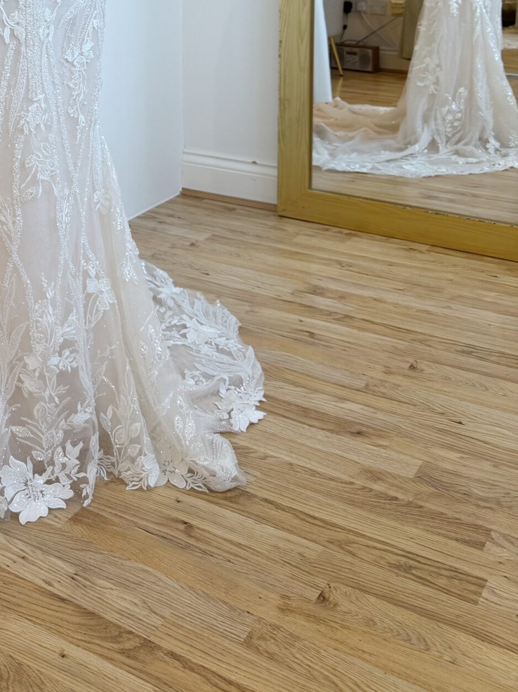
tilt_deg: -4.4
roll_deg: +1.6
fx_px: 978
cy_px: -13
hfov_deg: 27.8
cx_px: -8
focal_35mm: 49
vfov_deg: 35.0
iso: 80
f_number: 1.78
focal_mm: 6.76
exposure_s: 1/100
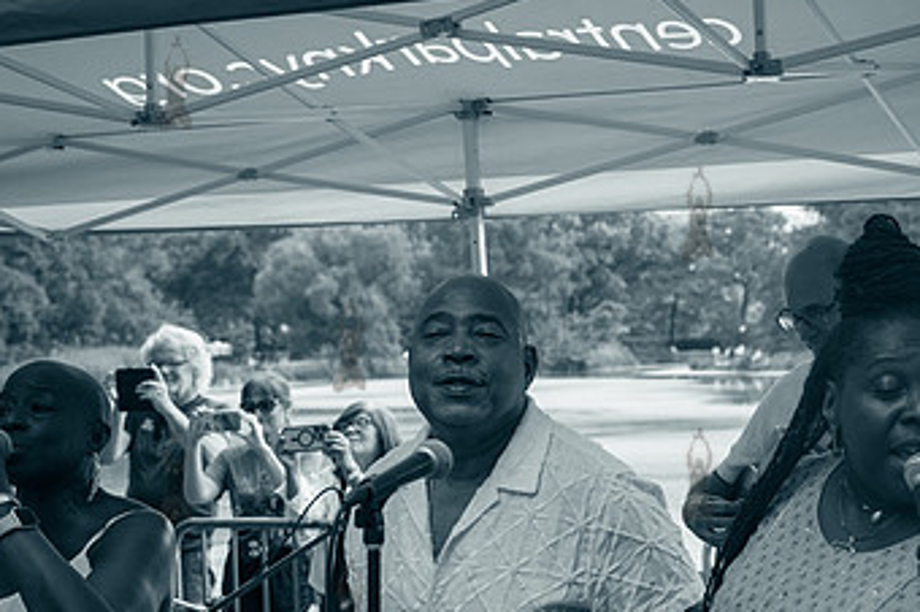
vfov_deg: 17.8
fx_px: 1940
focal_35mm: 76
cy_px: 445
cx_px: 830
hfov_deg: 25.8
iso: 640
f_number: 4
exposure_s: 1/1250
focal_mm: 38
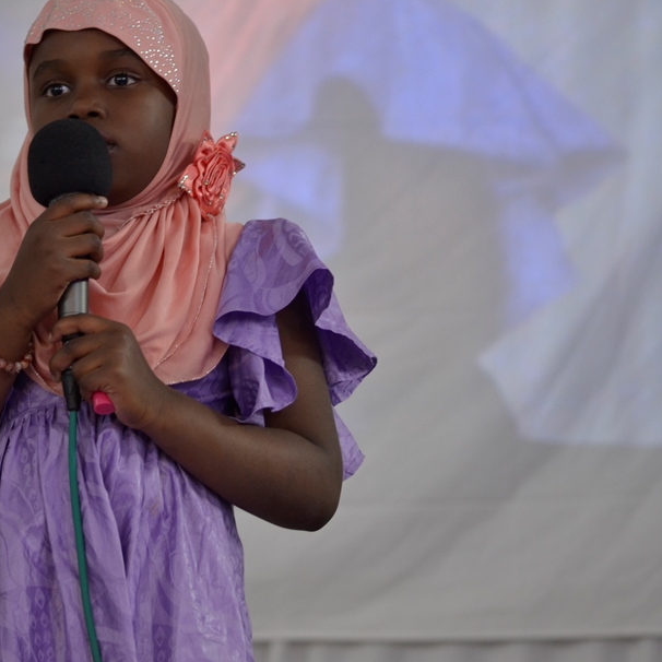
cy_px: 343
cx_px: 201
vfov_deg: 9.5
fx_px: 4003
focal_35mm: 185
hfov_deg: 9.4
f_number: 4
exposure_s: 1/50
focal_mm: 86
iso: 640
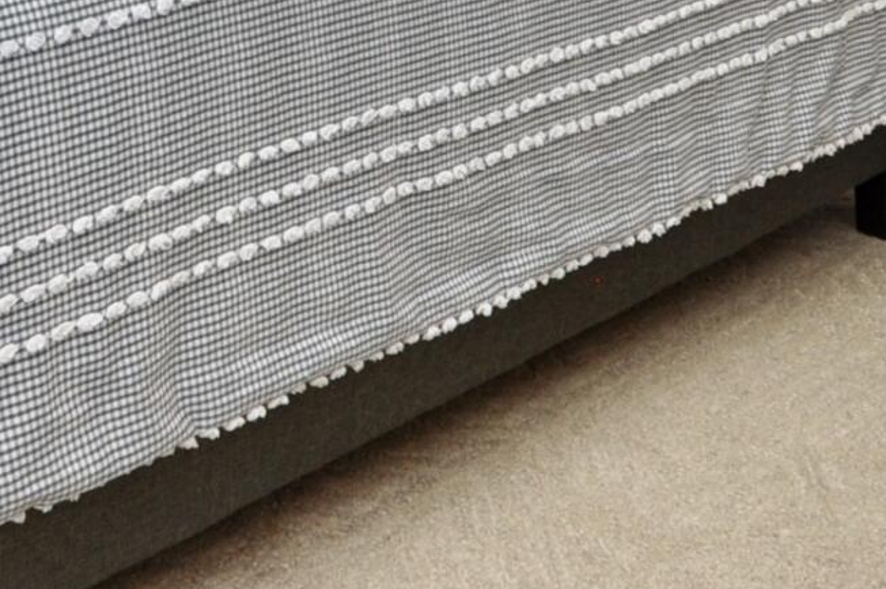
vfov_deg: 17.8
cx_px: -5
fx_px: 1696
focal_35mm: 69
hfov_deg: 27.5
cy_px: -263
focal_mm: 10
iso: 400
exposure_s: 1/100
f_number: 5
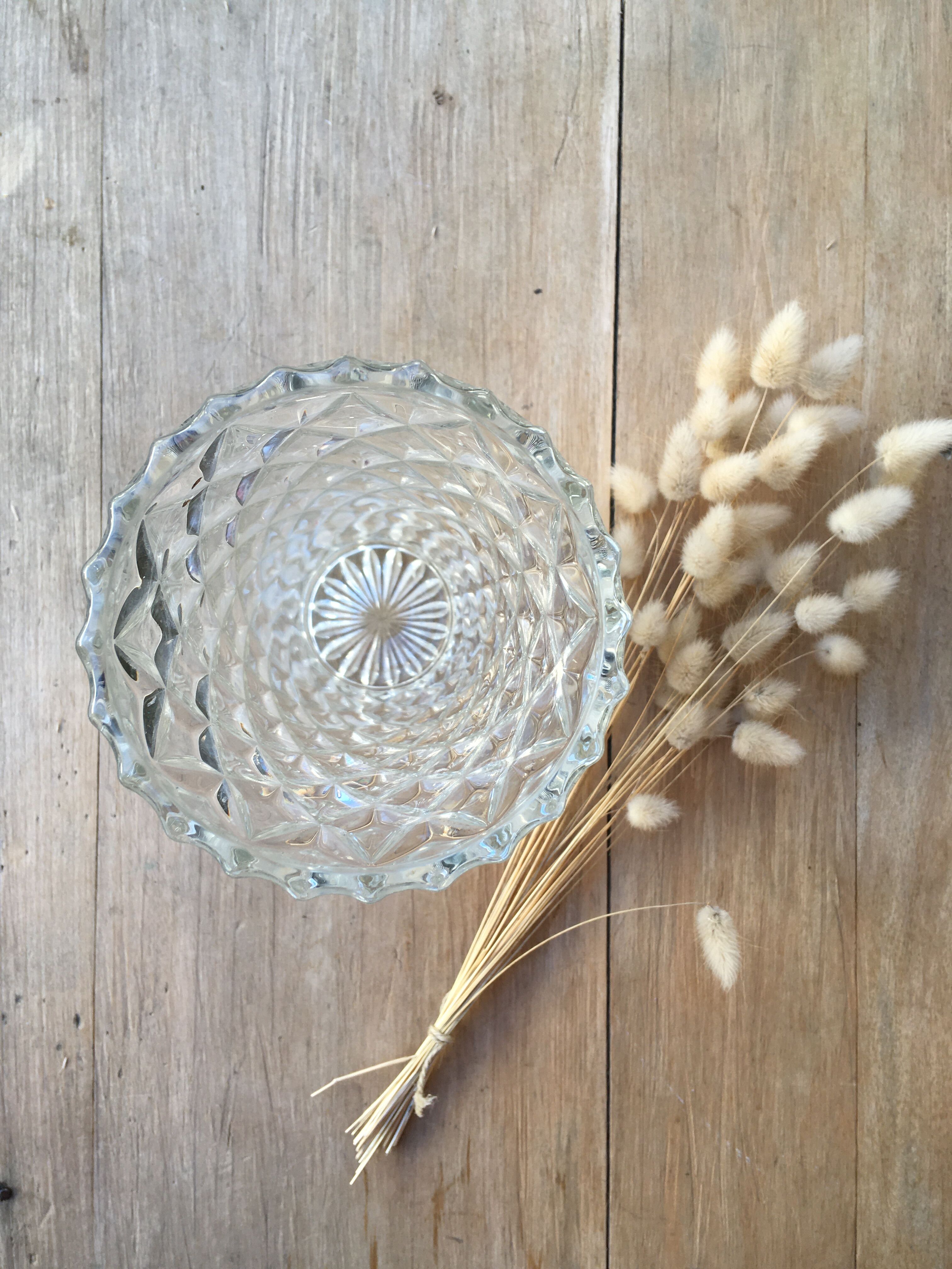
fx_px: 1063
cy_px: 634
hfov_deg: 48.2
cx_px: 476
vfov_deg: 61.7
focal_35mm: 29
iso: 25
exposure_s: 1/100
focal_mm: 4.15
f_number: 2.2
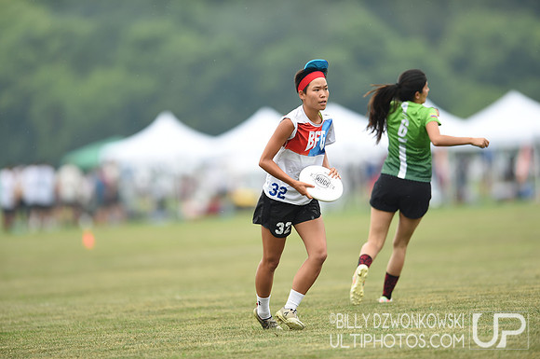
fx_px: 5992
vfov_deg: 3.4
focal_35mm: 400
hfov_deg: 5.2
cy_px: 180
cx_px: 270
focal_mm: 400
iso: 400
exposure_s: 1/1600
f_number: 2.8
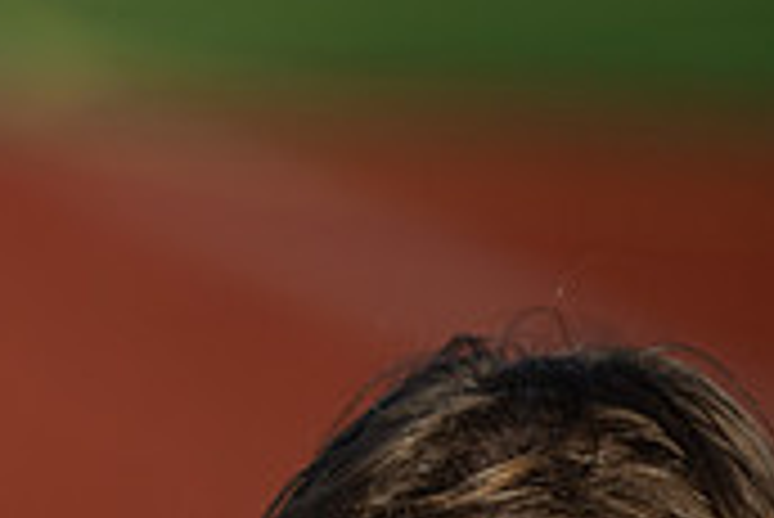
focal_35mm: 774
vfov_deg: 1.8
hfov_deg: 2.7
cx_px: -522
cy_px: 652
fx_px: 16655
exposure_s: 1/3200
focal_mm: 200
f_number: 2.8
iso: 220
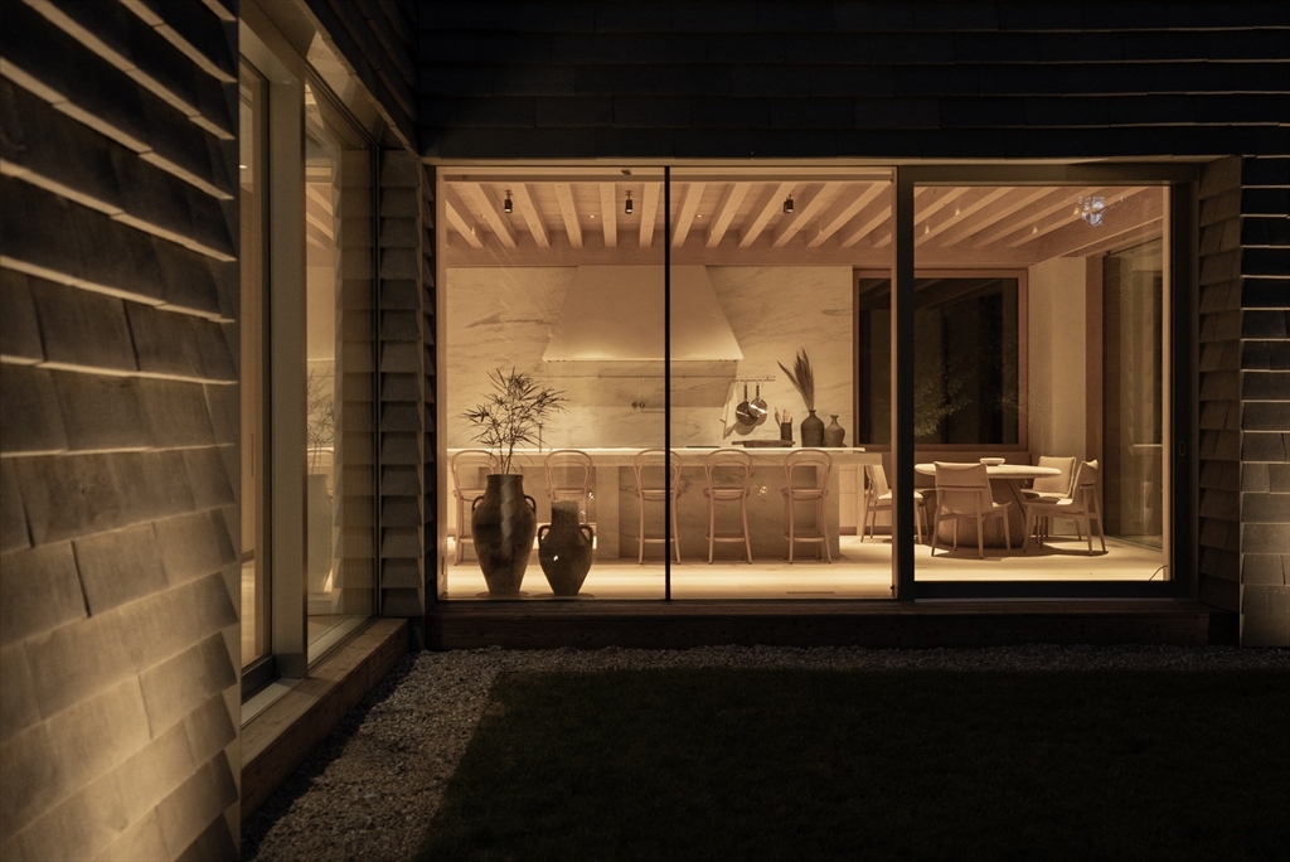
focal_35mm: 35
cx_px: 645
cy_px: 431
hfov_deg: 54.4
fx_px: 1255
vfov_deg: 37.9
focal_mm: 35
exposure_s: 1/40
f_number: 2.8
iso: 3200
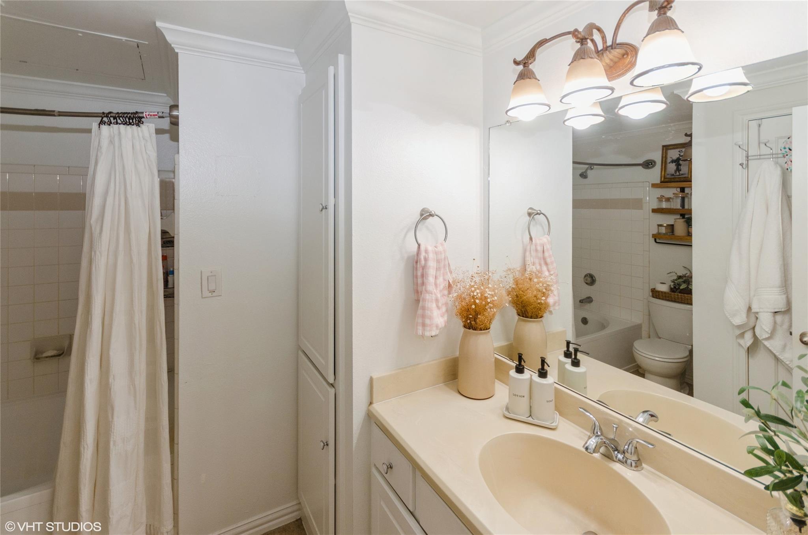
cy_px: 268
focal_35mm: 15
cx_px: 404
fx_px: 336
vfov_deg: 77.1
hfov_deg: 100.5
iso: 200
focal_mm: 10
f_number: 4.5
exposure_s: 1/80
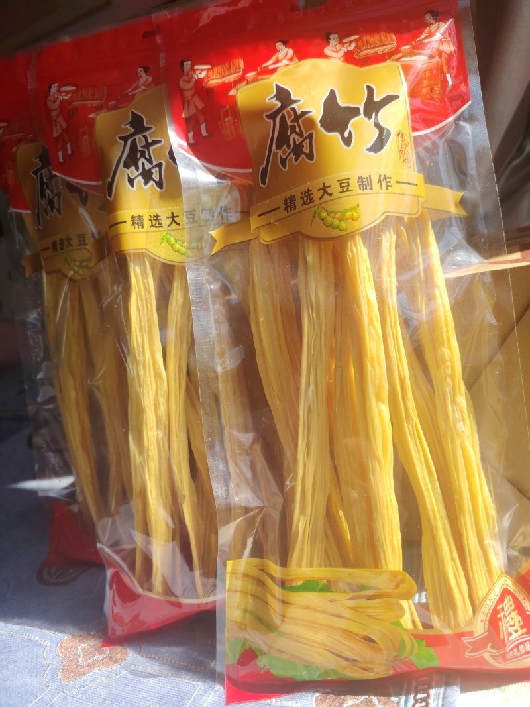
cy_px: 354
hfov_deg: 56.8
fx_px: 490
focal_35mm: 24
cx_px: 265
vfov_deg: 71.6
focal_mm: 5.25
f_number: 1.75
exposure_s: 1/900
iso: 344
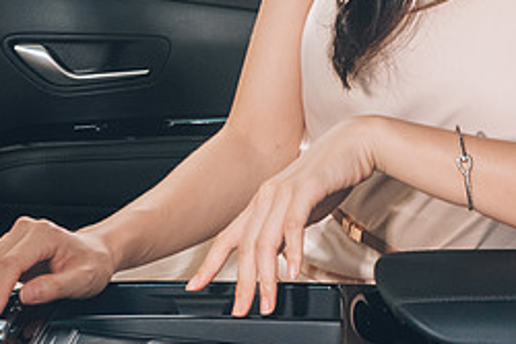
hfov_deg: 15.6
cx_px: 184
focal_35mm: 131
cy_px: -50
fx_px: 1879
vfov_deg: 10.3
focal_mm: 42
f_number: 5.6
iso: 1600
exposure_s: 1/60
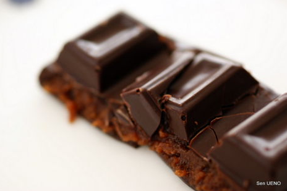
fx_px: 606
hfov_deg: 26.7
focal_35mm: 76
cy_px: 96
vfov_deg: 17.9
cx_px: 143
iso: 100
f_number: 2.8
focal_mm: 50
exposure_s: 1/80
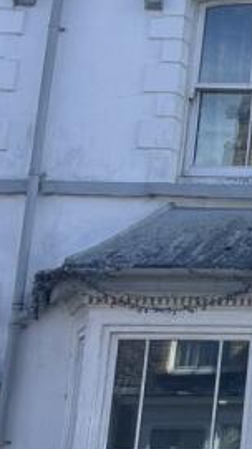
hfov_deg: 9.0
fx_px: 1274
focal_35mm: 107
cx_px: 781
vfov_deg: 20.0
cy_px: 202
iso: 50
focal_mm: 5.96
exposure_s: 1/1344
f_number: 1.6
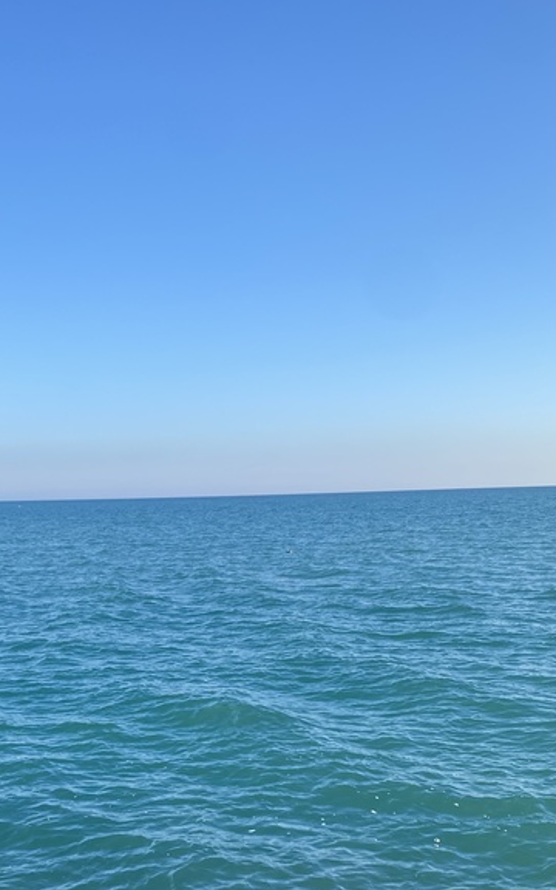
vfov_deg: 43.9
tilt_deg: -8.3
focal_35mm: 44
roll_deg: +1.2
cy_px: 660
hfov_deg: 29.1
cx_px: 202
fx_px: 1067
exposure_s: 1/1727
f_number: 1.8
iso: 32
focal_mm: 4.25
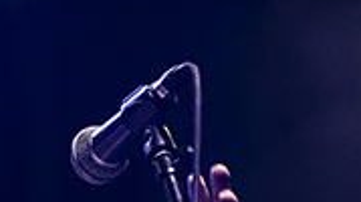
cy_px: 289
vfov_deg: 4.0
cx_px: -44
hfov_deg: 7.1
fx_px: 2905
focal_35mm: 304
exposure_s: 1/250
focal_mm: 72
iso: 640
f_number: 2.8
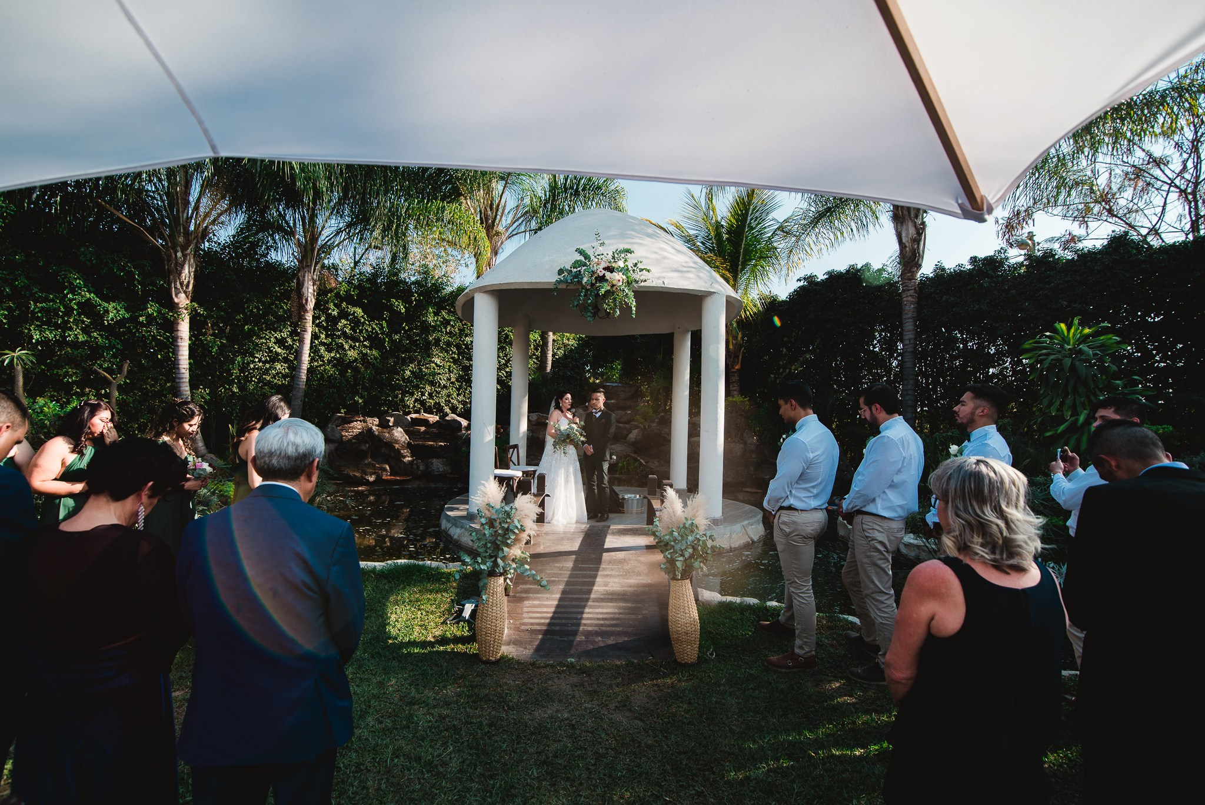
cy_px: 402
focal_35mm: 16
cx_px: 602
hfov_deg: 96.7
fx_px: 536
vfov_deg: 73.8
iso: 100
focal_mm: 16
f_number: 3.5
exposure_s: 1/500
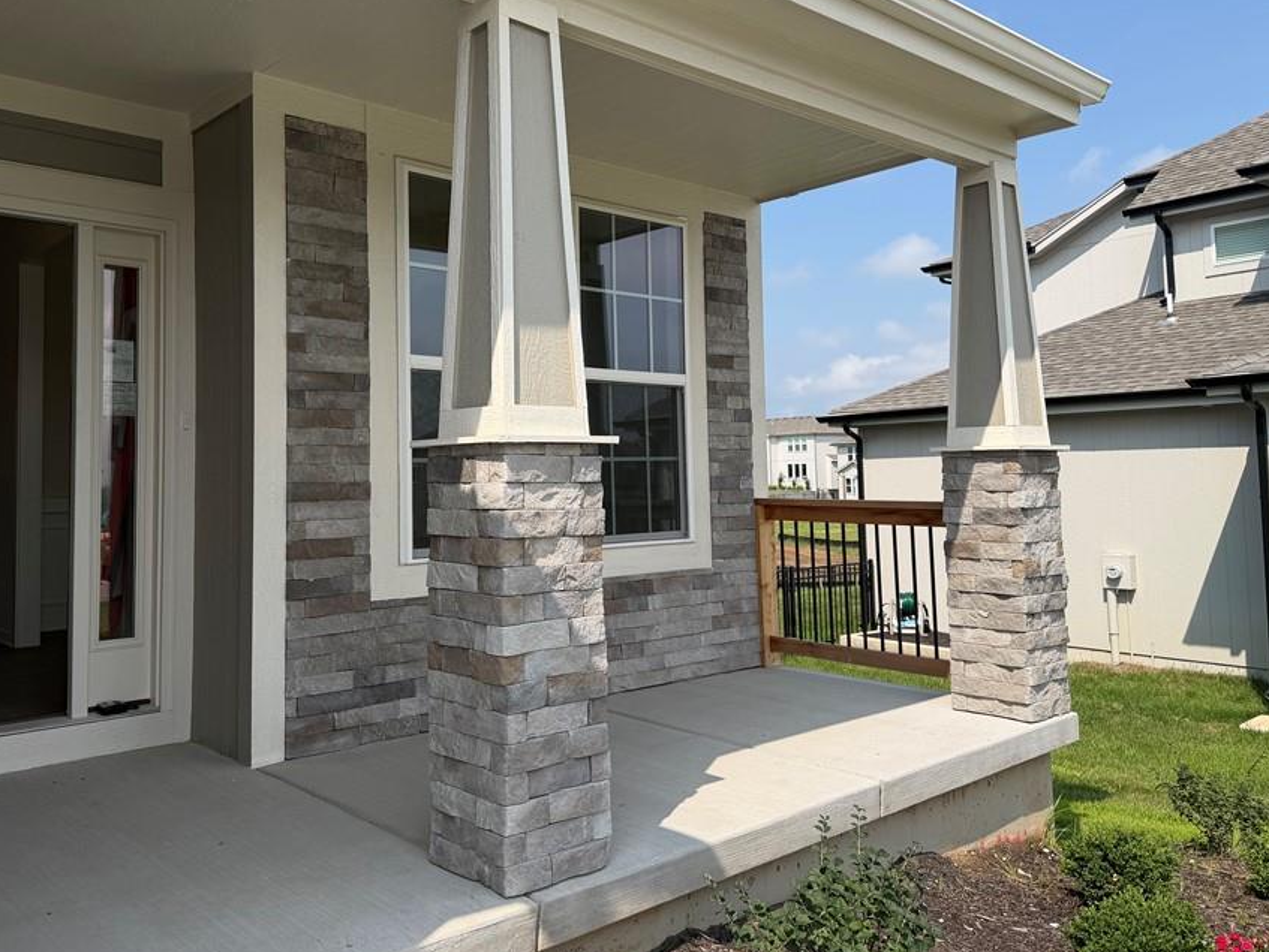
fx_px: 1064
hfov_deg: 61.4
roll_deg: +0.8
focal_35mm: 29
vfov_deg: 48.1
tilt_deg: +3.9
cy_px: 398
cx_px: 544
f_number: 1.78
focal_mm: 6.76
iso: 80
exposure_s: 1/5714
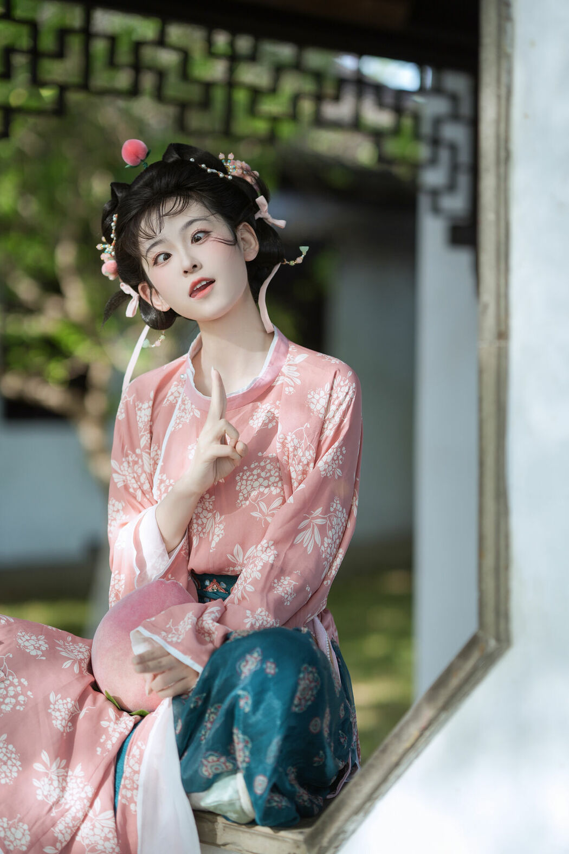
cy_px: 427
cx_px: 284
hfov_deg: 16.1
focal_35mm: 85
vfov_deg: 23.9
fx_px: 2015
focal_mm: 85
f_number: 1.8
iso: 160
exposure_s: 1/800
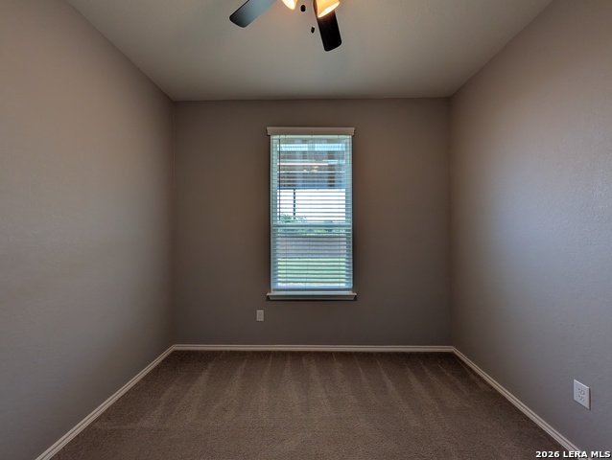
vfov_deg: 94.6
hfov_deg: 110.5
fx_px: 212
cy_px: 230
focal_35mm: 12
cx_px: 306
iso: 48
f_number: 1.7
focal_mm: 2.02
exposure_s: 1/440
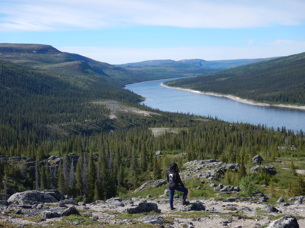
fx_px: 458
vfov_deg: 28.0
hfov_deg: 36.8
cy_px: 114
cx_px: 152
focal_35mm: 52
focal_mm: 9.2
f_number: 4.3
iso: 125
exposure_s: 1/640
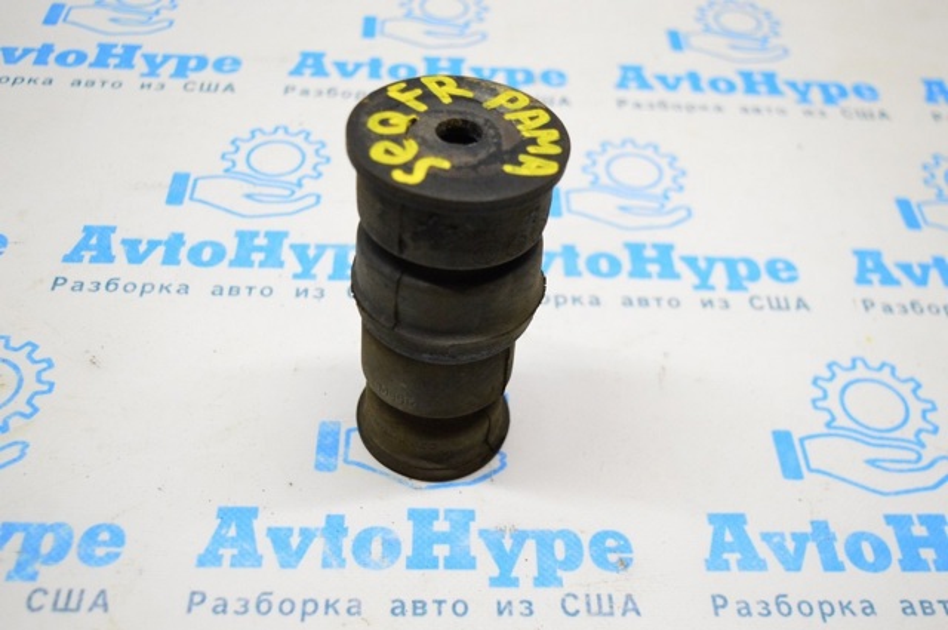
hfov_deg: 48.0
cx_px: 474
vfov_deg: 32.9
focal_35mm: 40
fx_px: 1065
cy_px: 315
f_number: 4
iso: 3200
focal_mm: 27
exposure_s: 1/320
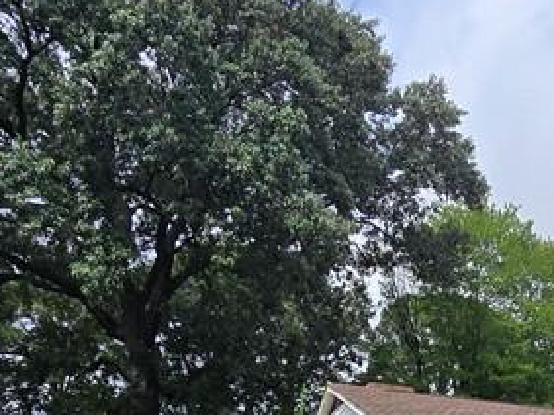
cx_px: 472
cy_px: 509
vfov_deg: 27.0
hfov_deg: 38.3
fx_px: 752
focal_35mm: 47
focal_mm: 2.2
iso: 50
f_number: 2.2
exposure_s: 1/2828
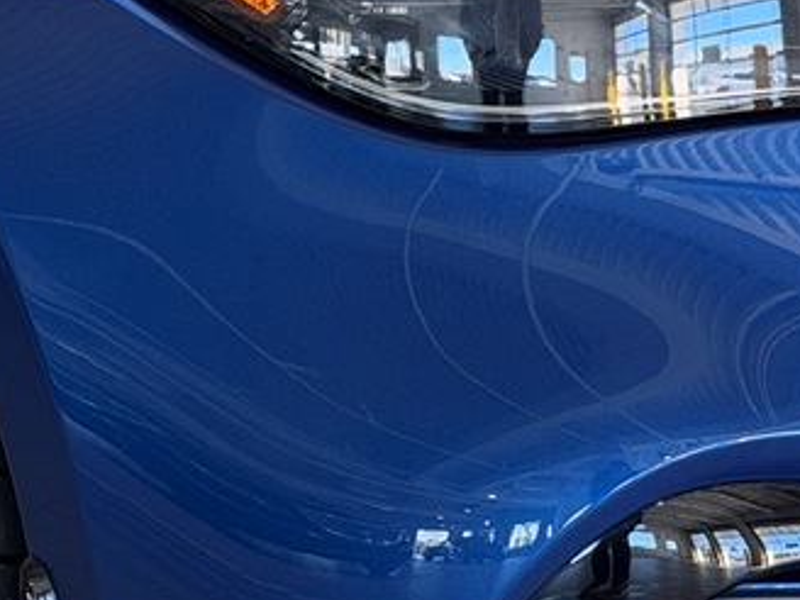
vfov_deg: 10.7
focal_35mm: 138
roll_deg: +1.6
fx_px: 3189
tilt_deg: -11.3
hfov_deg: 14.3
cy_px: 371
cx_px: 245
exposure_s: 1/107
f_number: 1.8
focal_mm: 6.93
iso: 160
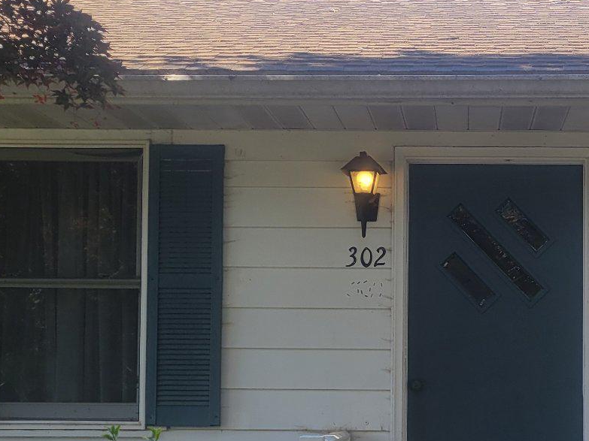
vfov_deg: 21.4
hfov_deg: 28.0
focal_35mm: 68
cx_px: 463
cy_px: 326
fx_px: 1157
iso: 40
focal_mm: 5.4
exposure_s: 1/565
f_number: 1.8
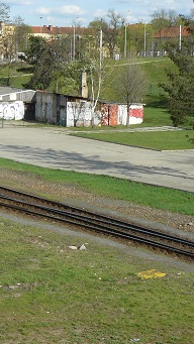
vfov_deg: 20.7
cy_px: 171
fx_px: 941
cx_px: -46
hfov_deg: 11.5
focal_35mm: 103
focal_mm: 7
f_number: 5.6
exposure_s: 1/320
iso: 100
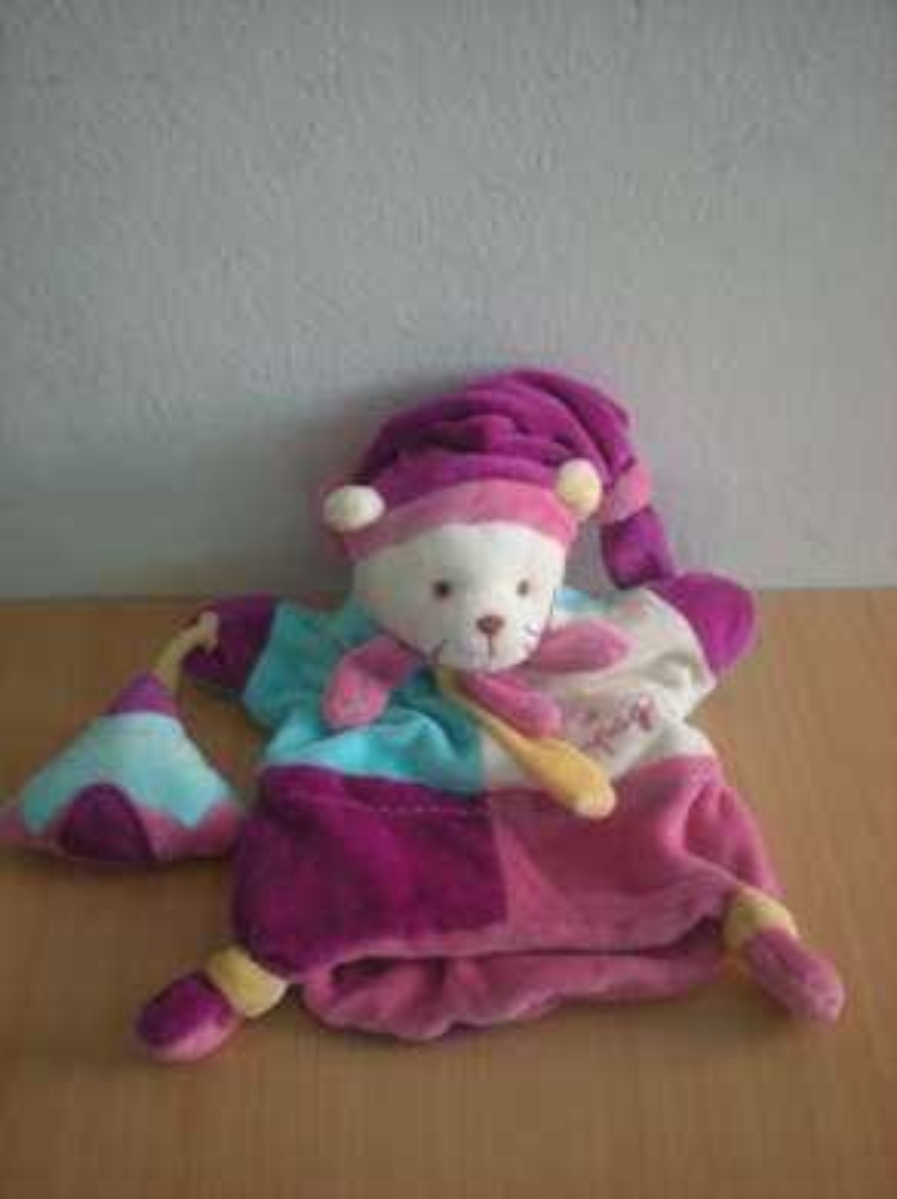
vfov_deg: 49.0
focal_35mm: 38
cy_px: 600
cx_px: 448
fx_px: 1314
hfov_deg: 37.7
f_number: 3.1
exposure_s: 1/60.3
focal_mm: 6.3
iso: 138
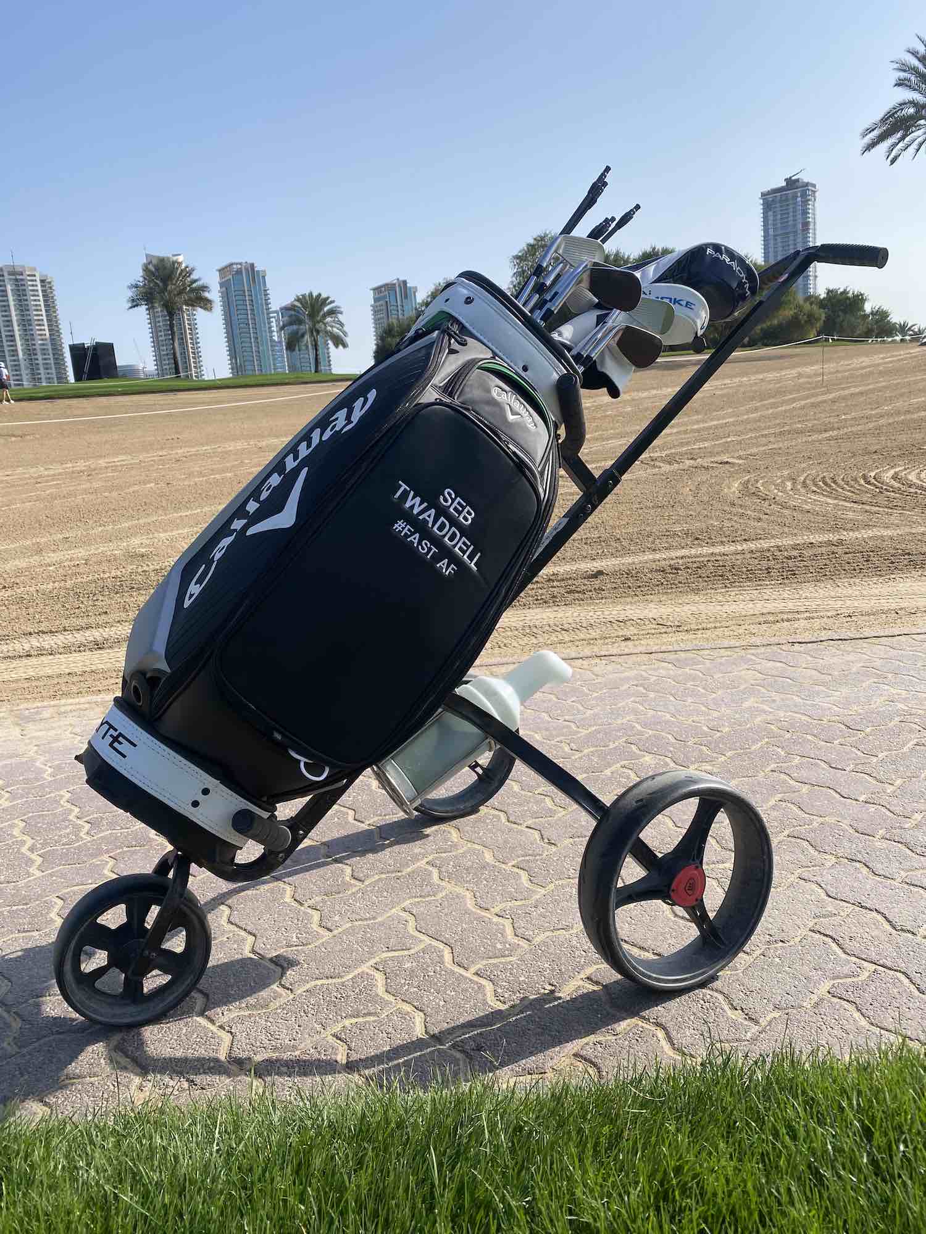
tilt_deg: -10.1
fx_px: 927
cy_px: 617
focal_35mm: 26
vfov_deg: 67.3
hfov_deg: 53.1
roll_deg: +5.8
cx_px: 463
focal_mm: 4.25
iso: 32
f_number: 1.8
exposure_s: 1/2967
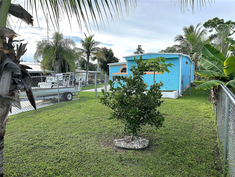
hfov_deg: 67.3
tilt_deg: -4.8
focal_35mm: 26
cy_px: 88
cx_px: 118
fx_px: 177
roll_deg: +0.7
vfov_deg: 53.1
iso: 50
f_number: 1.5
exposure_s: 1/2008
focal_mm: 5.7
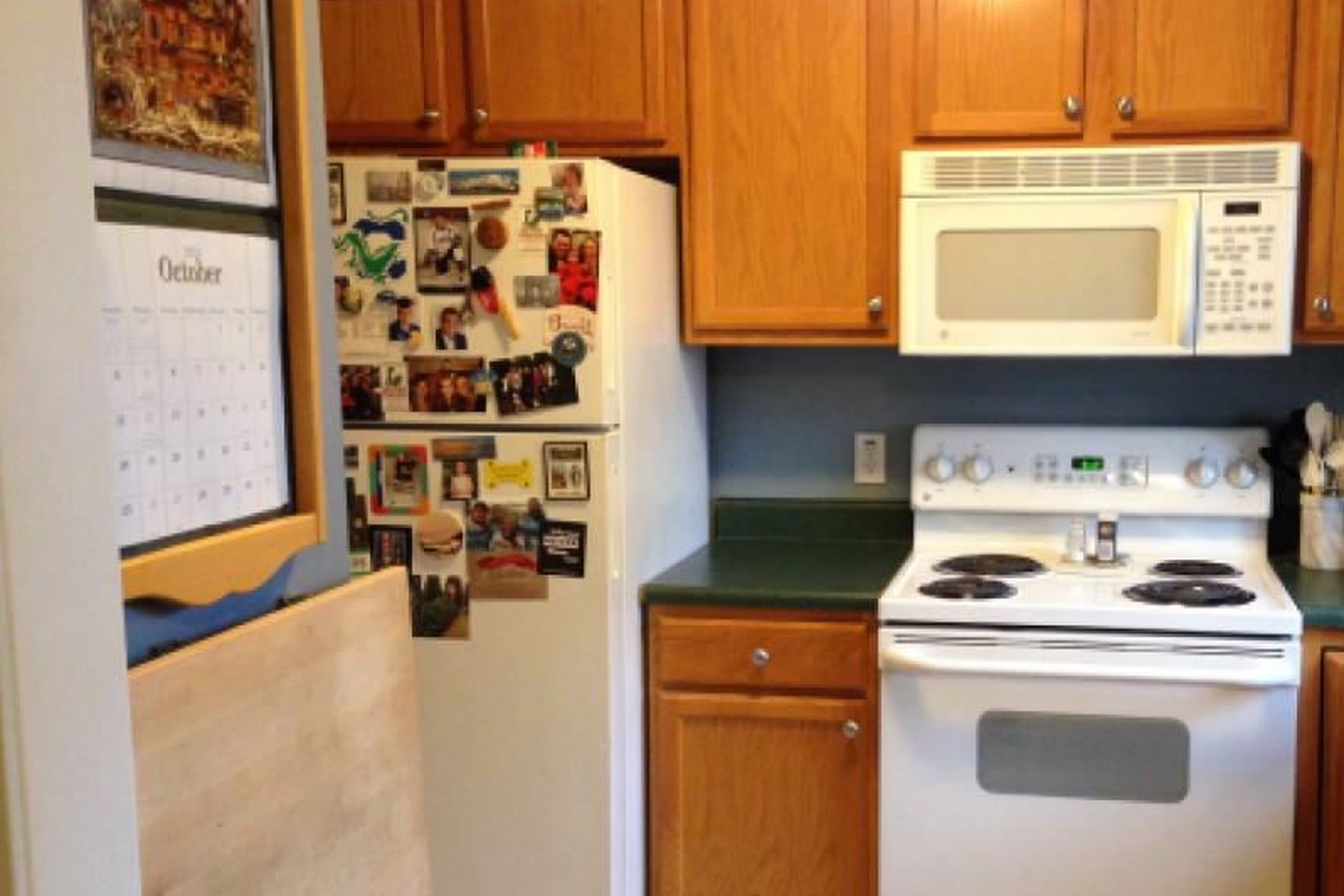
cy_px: 519
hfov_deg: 44.1
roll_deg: +0.8
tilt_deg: -8.0
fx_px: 1643
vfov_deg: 30.5
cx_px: 855
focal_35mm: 44
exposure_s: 1/20
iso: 250
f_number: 2.4
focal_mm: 4.12
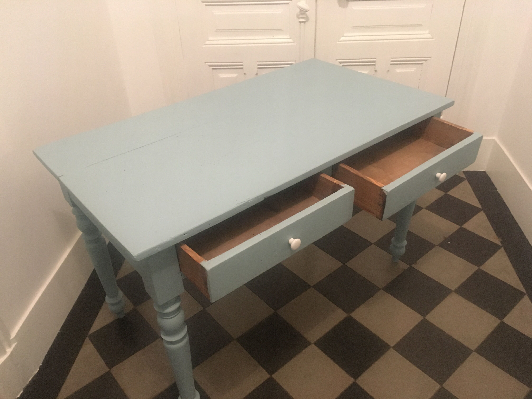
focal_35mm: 29
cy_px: 200
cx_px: 266
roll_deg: +1.8
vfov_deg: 48.2
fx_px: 446
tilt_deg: -35.5
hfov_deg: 61.7
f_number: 2.2
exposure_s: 1/17
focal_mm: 4.15
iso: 400
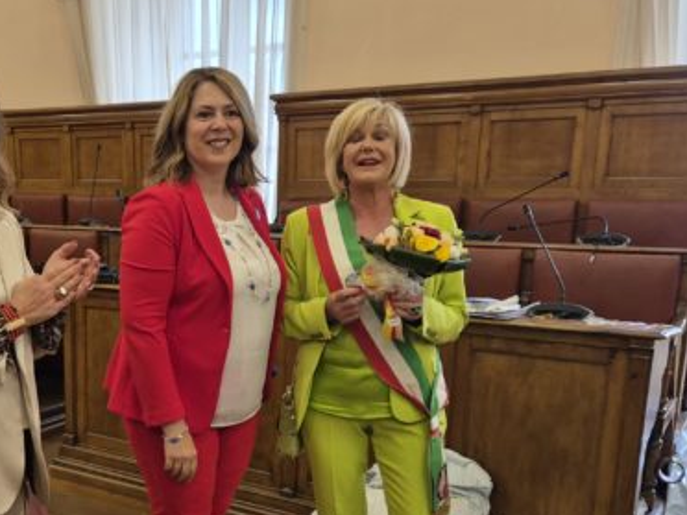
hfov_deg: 42.3
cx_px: 159
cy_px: 388
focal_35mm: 43
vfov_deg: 32.9
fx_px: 853
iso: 160
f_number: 1.8
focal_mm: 5.4
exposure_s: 1/100
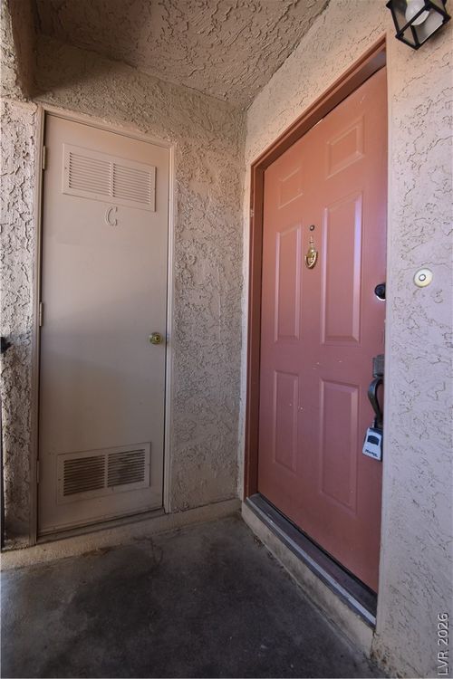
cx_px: 226
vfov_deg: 100.4
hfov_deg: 77.3
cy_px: 340
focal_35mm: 15
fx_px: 283
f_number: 5.6
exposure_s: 1/125
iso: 640
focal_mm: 10
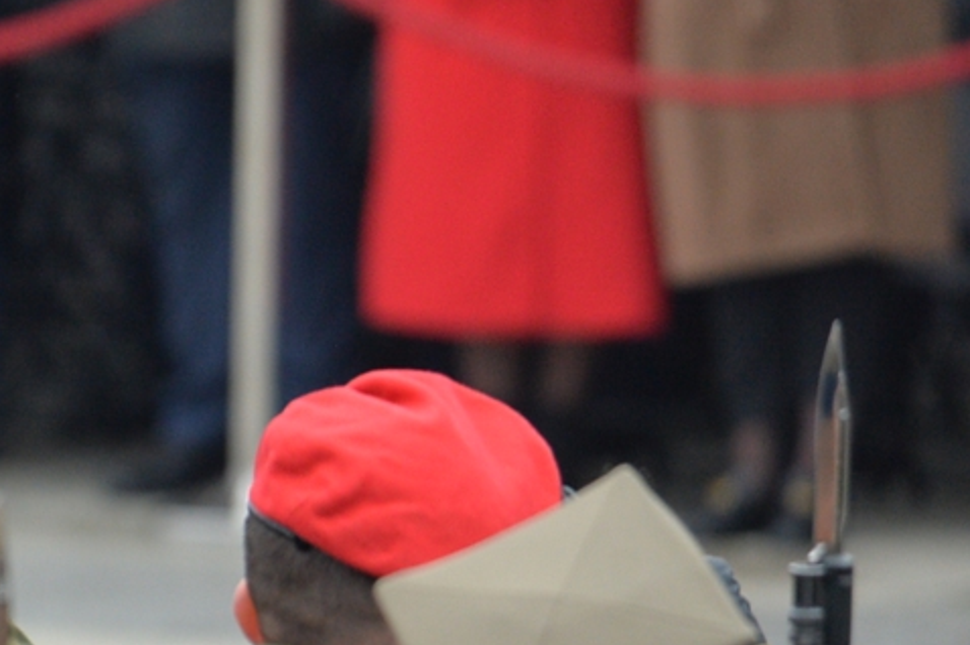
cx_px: -524
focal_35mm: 878
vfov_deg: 1.6
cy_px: 481
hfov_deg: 2.3
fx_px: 23640
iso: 1400
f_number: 5.6
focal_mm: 280
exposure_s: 1/320
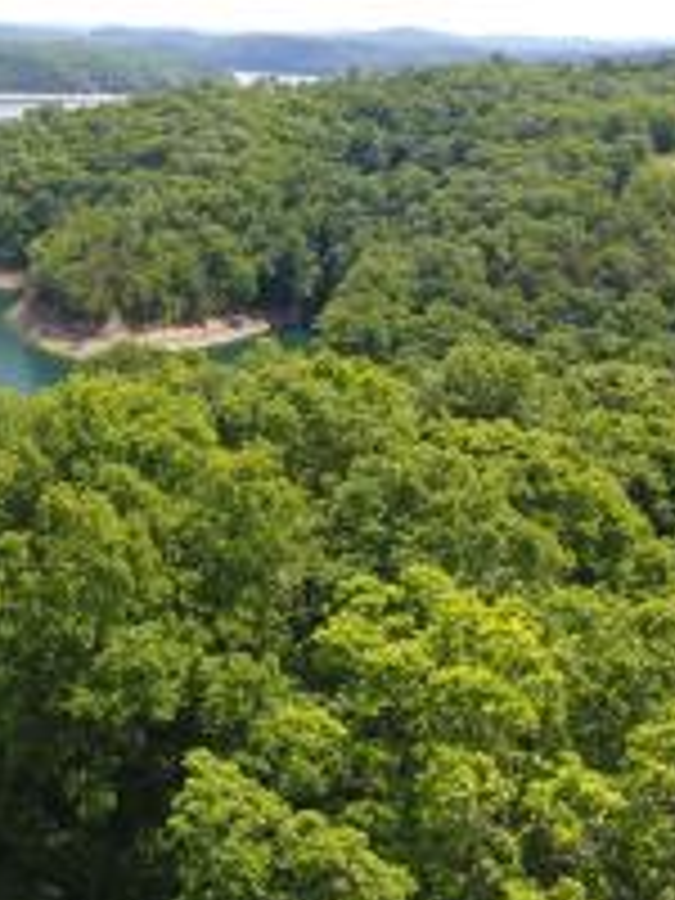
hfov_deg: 30.0
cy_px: 279
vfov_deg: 45.9
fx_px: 1040
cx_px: -162
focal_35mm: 40
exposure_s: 1/389
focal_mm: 3.61
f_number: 2.8
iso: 100
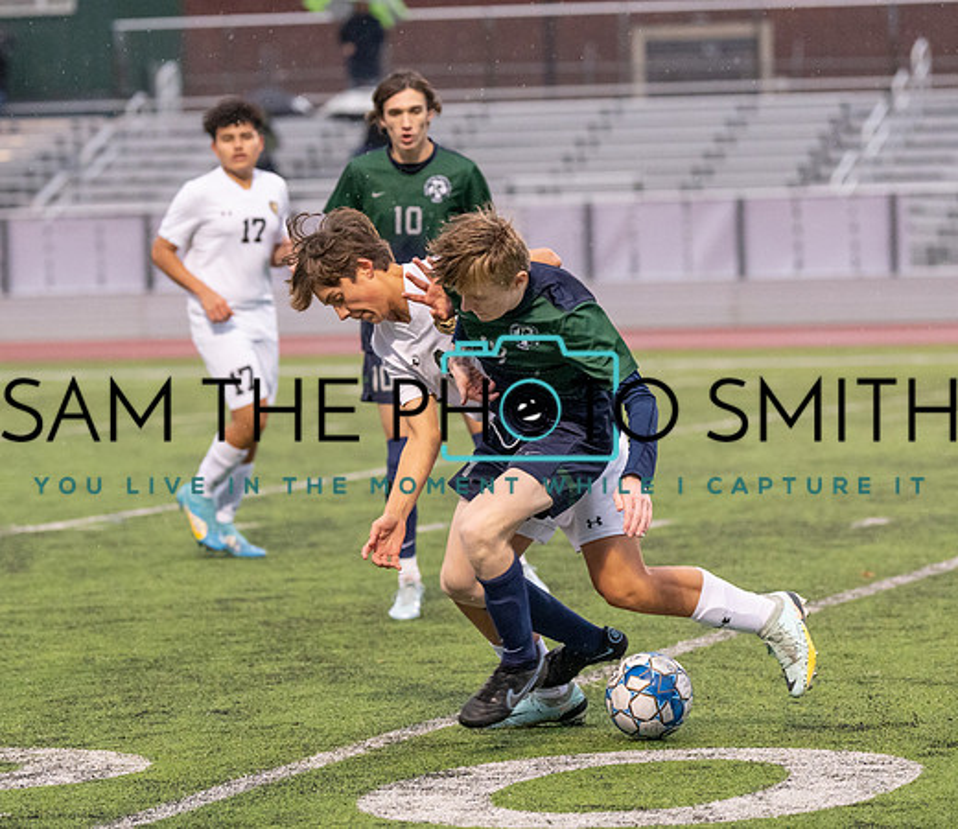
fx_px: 5947
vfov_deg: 8.0
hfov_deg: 9.2
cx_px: 441
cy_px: 353
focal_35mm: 203
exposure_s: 1/1250
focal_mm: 118
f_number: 2.8
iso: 3200
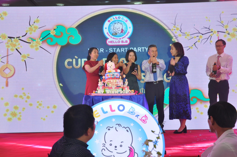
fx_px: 375
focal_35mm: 57
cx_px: 118
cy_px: 78
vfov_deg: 23.7
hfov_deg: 35.1
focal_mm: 38
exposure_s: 1/80
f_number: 5.6
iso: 1250
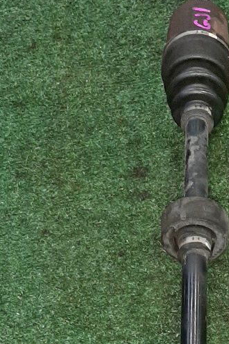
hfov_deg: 16.9
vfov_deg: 23.2
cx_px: 230
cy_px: 428
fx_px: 753
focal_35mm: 79
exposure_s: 1/33
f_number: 1.7
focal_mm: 3.93
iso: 203
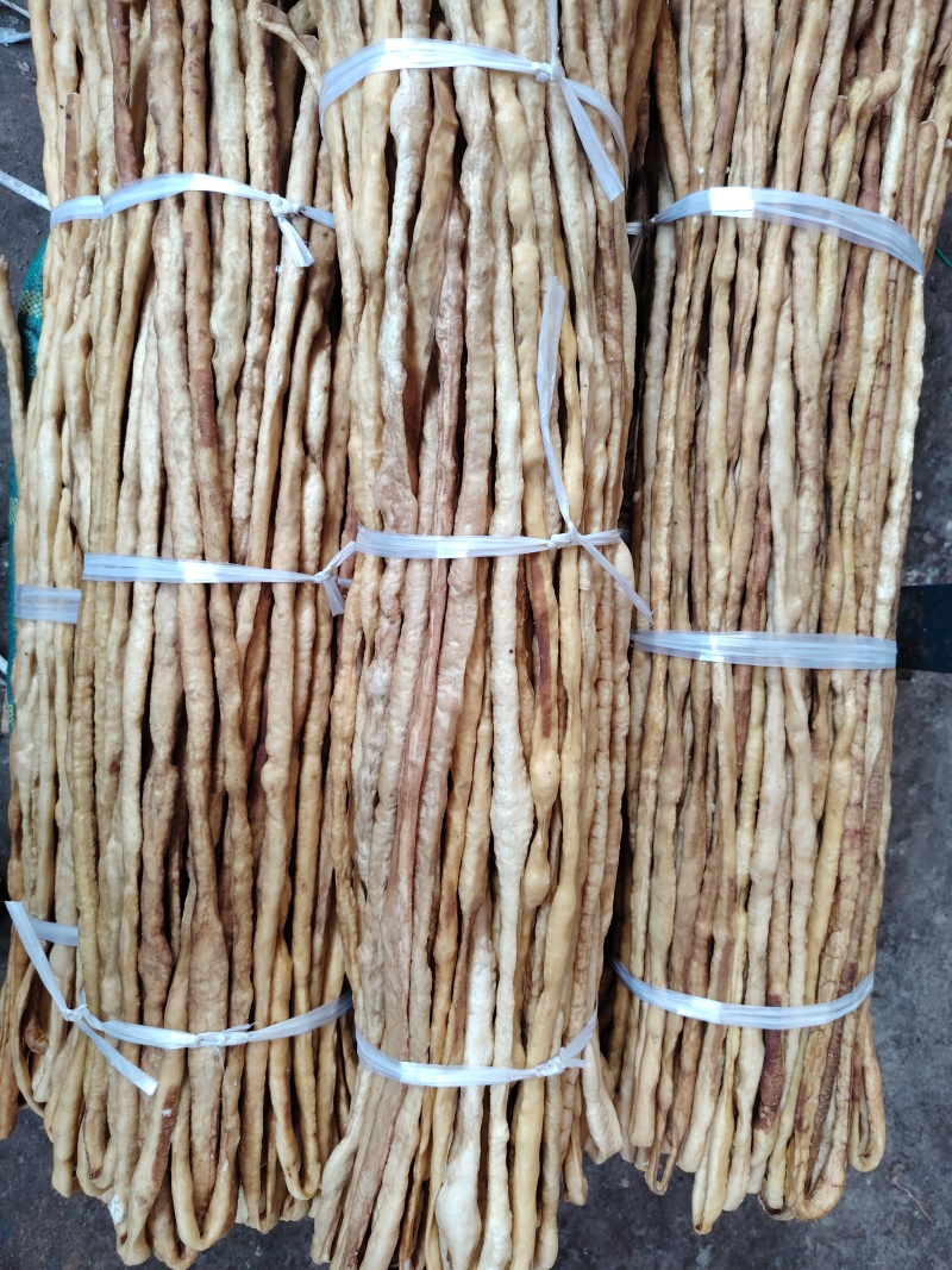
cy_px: 635
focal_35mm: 24
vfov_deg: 71.6
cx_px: 476
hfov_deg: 56.8
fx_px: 880
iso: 459
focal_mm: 5.25
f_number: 1.75
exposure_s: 1/50
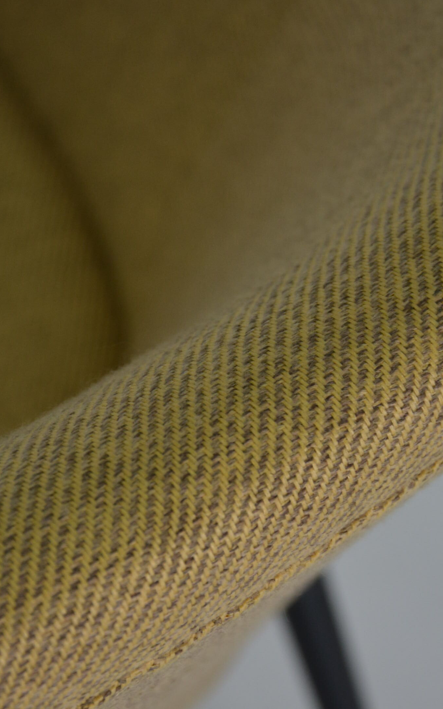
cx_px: 267
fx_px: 2859
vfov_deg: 14.1
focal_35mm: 148
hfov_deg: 8.9
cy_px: 441
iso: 800
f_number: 5.3
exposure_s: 1/60
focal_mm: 70
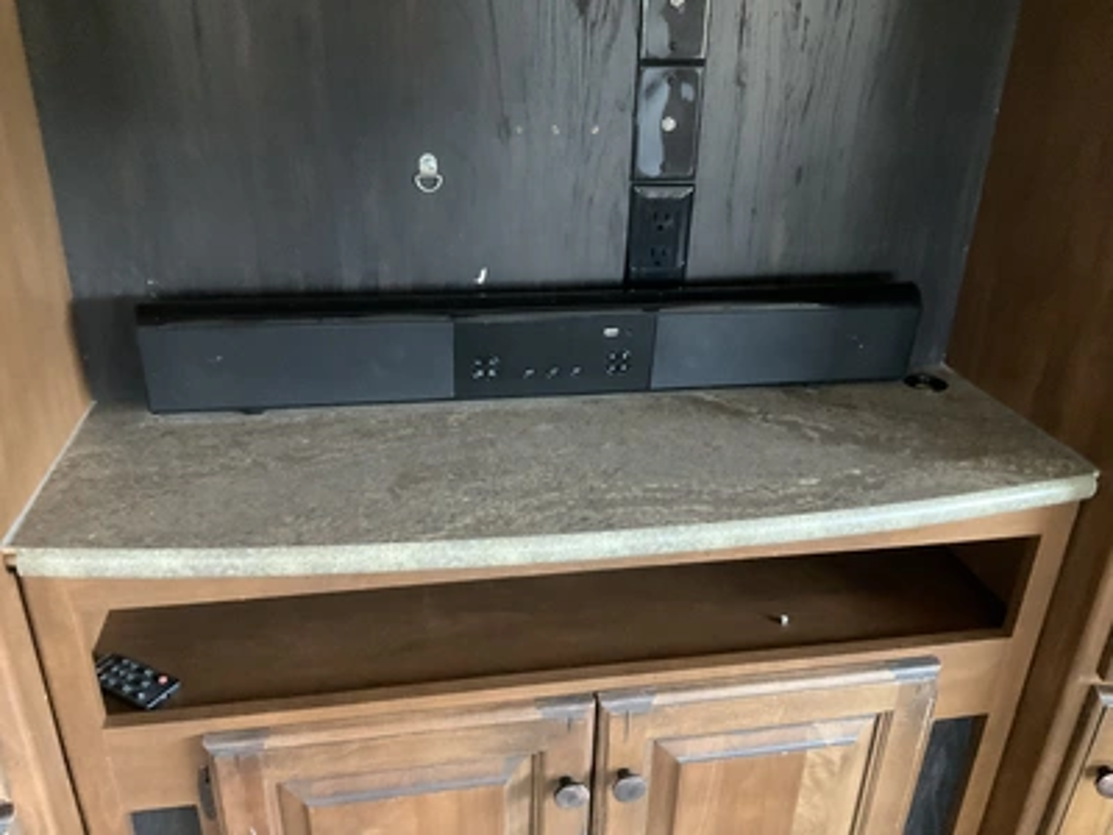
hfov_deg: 61.7
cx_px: 556
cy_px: 418
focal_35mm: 29
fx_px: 932
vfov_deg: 48.2
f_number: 1.8
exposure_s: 1/30
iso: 500
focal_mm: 3
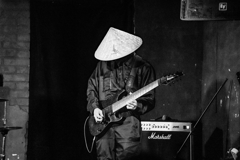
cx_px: 120
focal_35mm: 163
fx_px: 1087
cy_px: 80
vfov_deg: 8.4
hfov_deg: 12.6
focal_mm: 163
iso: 6400
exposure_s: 1/80
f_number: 2.8
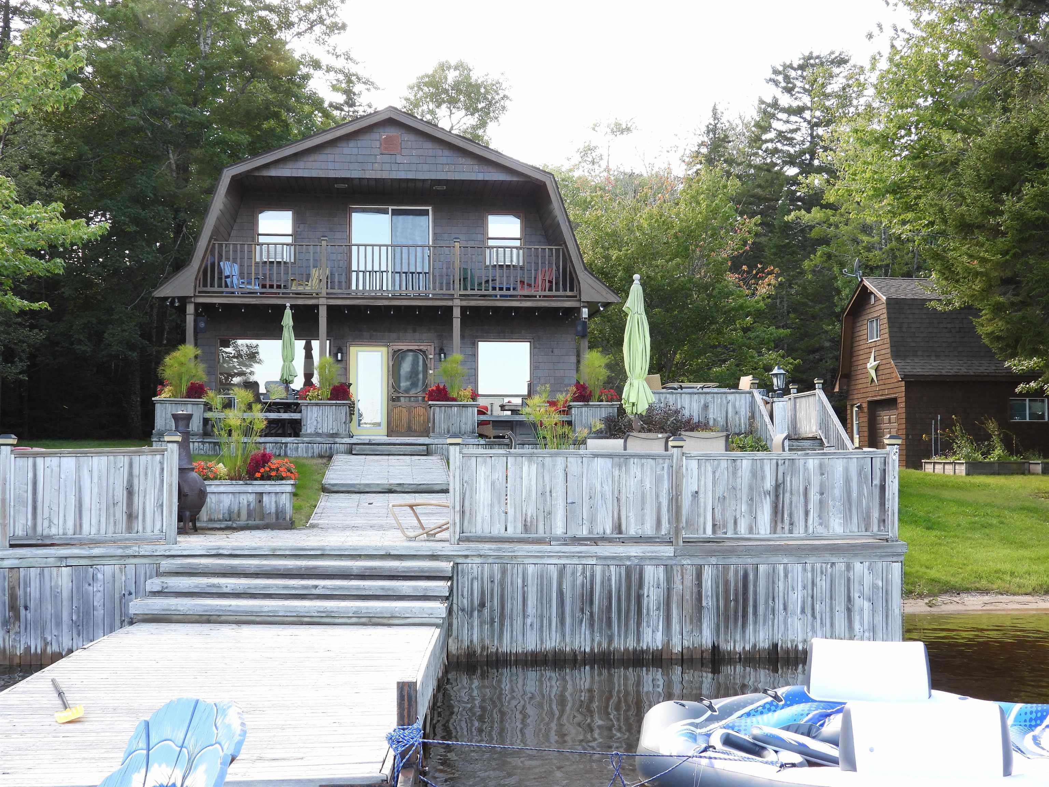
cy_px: 394
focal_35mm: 44
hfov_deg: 42.9
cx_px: 524
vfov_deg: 32.9
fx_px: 1333
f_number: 3.2
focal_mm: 7.9
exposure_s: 1/100
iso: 100
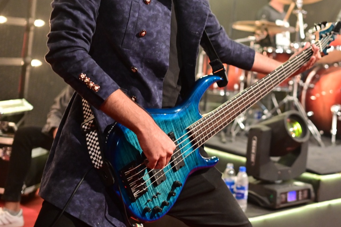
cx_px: 276
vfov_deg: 20.8
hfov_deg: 30.2
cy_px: 61
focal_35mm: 65
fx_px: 615
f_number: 2.2
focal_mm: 35
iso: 2500
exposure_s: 1/160
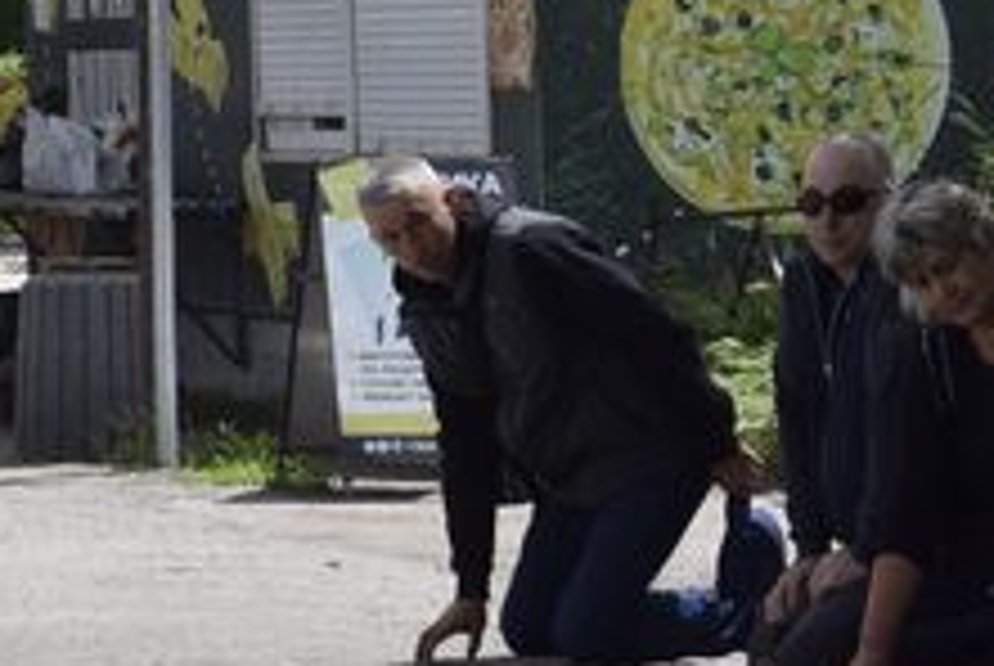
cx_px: -126
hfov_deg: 7.3
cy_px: 196
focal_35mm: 280
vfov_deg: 4.9
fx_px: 7733
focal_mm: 55
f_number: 9
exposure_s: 1/320
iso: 200
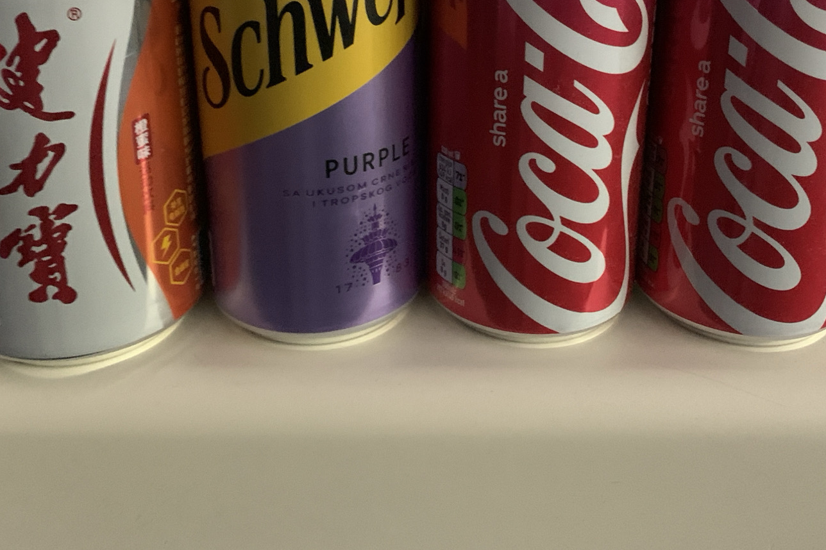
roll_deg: +1.0
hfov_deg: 46.4
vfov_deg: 30.9
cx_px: 451
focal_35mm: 42
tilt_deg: -19.5
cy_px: 95
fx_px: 963
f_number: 1.8
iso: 800
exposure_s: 1/29
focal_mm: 4.25
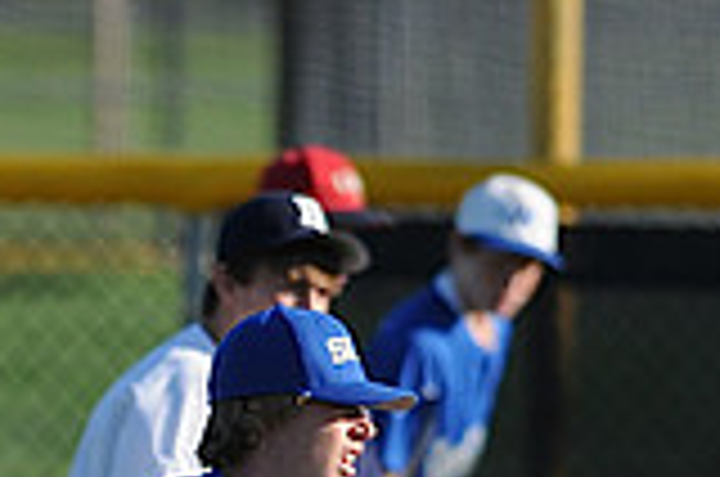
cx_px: -68
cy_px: 781
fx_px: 32495
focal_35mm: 1628
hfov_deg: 1.3
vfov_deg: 0.8
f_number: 4
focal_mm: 300
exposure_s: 1/1250
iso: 200
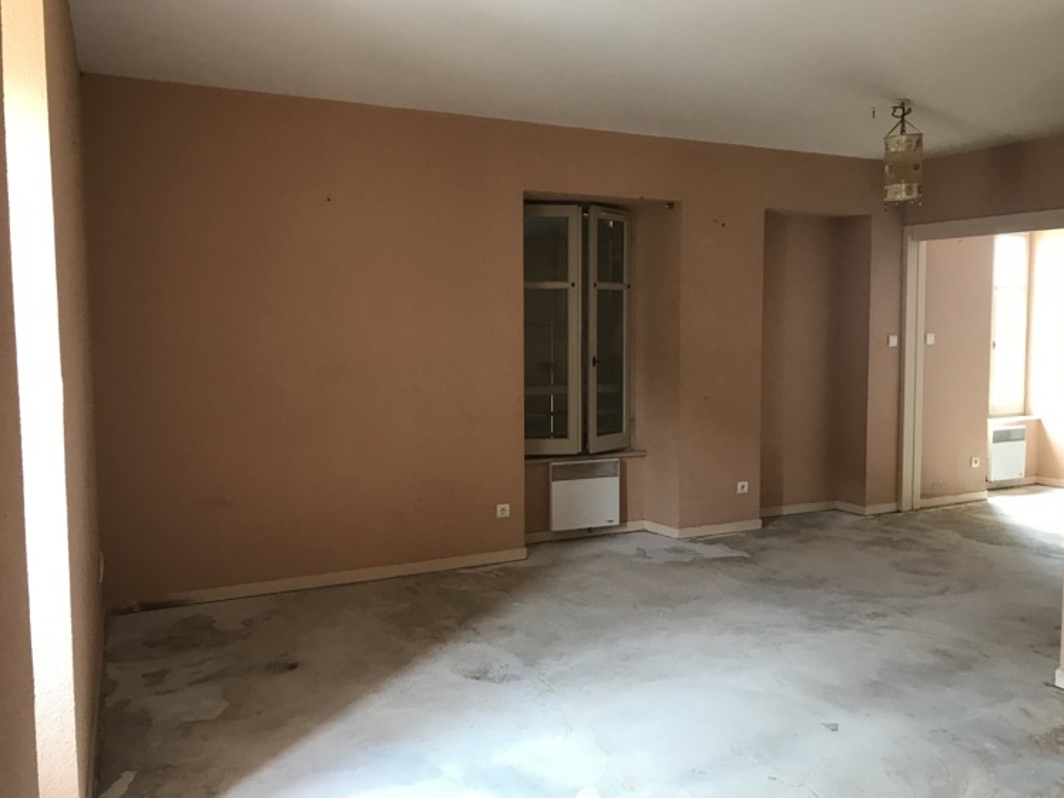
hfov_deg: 59.9
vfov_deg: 46.8
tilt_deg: -4.6
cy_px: 403
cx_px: 556
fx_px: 922
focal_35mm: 30
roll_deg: +0.1
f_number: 1.8
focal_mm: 3.99
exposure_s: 1/17
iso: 40
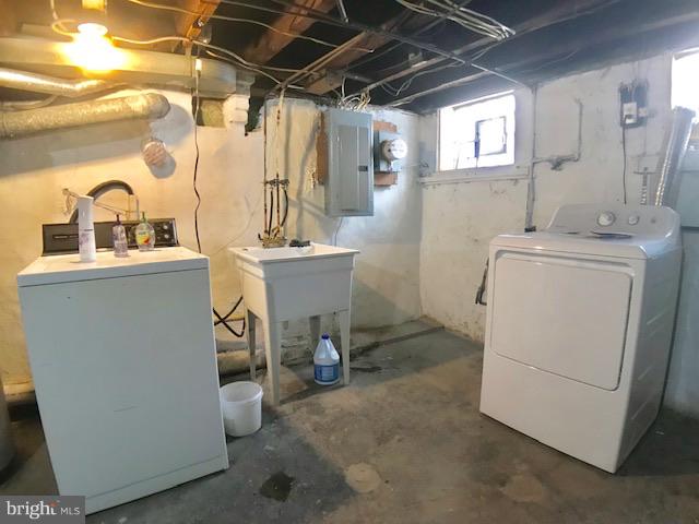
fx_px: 565
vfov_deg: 49.7
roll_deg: +1.0
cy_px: 262
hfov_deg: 63.4
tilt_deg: -7.2
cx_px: 350
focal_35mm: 28
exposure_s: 1/15
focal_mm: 3.99
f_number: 1.8
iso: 64
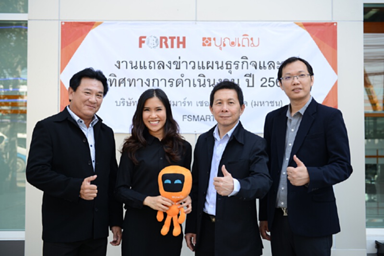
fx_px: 512
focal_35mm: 48
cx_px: 192
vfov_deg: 28.1
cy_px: 128
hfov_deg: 41.1
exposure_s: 1/160
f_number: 4
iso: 200
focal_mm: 48
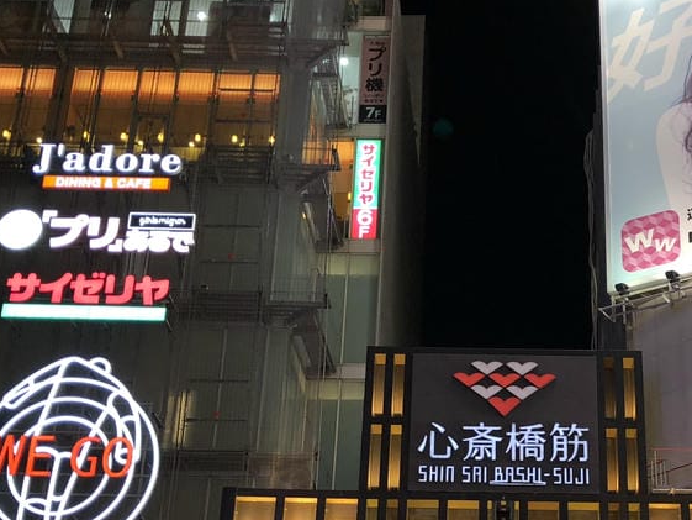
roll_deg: -1.2
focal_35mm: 62
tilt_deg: +22.1
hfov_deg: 30.8
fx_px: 1240
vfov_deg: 23.2
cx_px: 495
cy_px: 434
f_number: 1.8
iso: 40
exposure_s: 1/24
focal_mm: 3.99
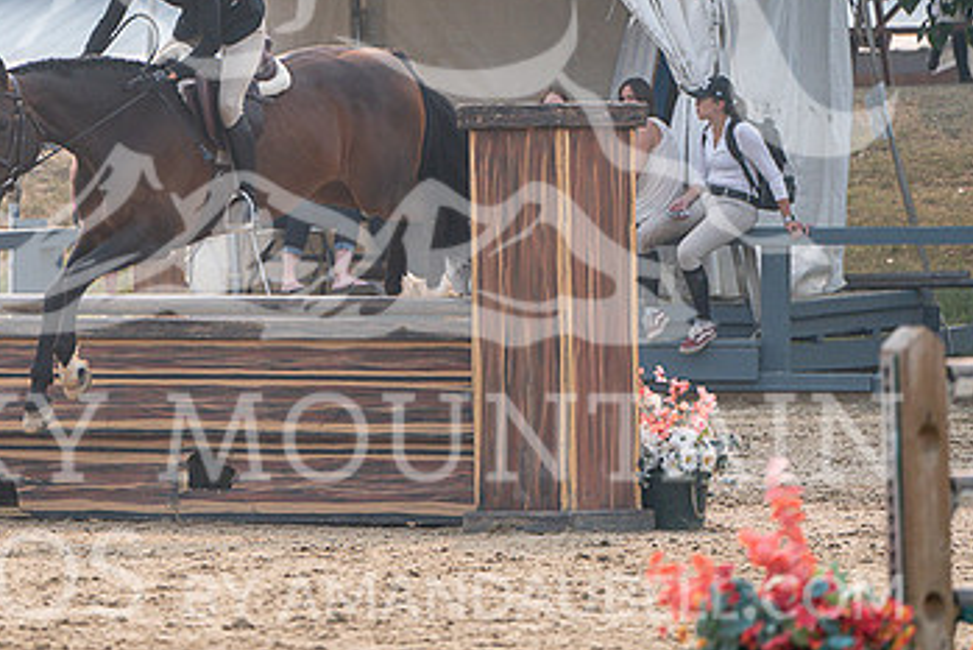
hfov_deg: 3.1
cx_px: 298
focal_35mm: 664
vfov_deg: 2.1
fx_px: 17953
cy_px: 186
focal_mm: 400
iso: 500
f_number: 5.6
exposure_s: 1/1000
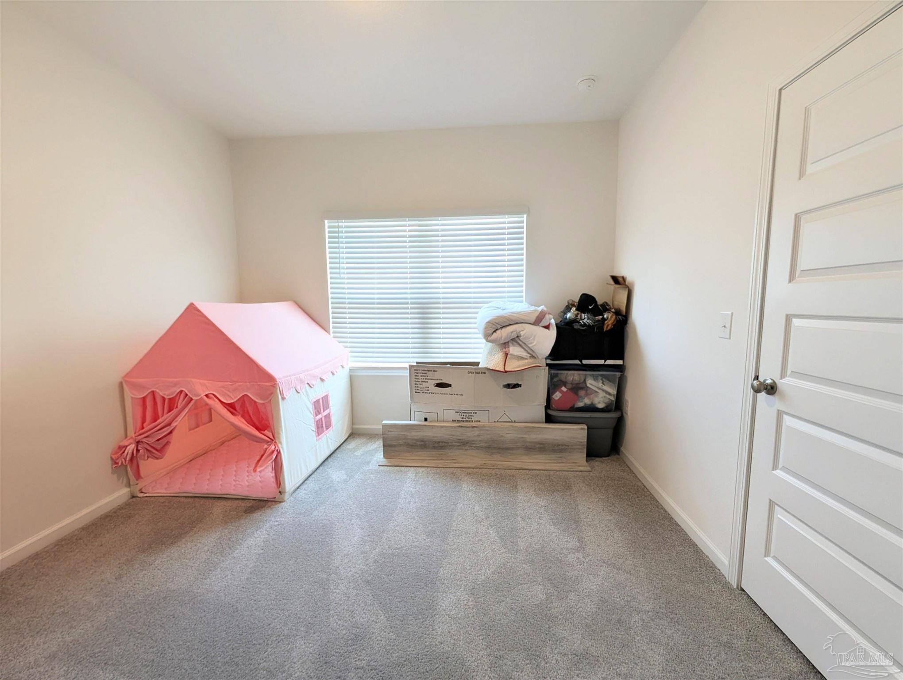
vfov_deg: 94.6
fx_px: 313
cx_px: 452
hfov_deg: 110.5
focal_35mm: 12
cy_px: 340
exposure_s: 1/120
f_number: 1.7
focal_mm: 2.02
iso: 76
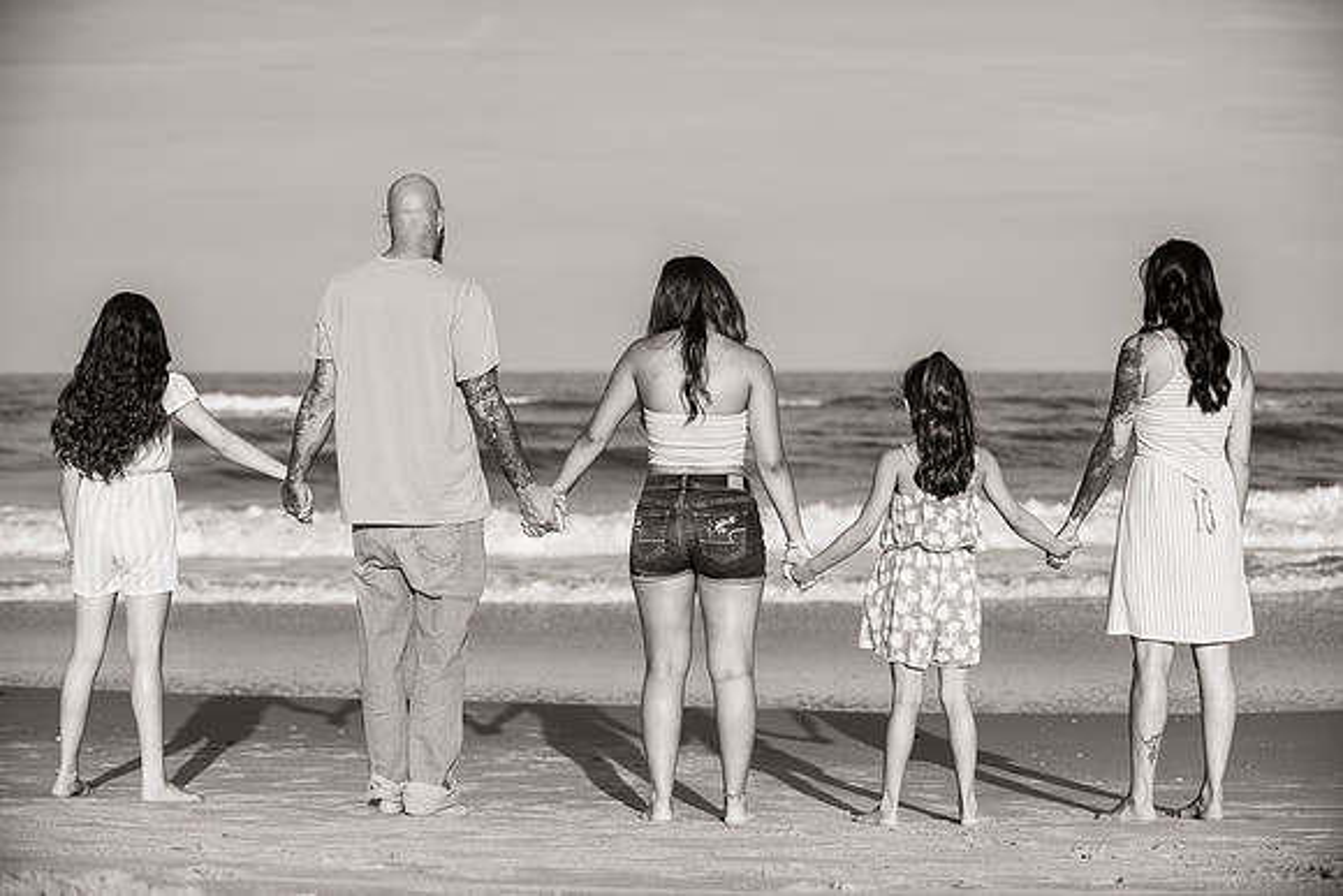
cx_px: 672
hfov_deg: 28.8
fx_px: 2612
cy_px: 448
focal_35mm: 70
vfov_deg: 19.5
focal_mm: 70
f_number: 3.5
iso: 250
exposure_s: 1/3200
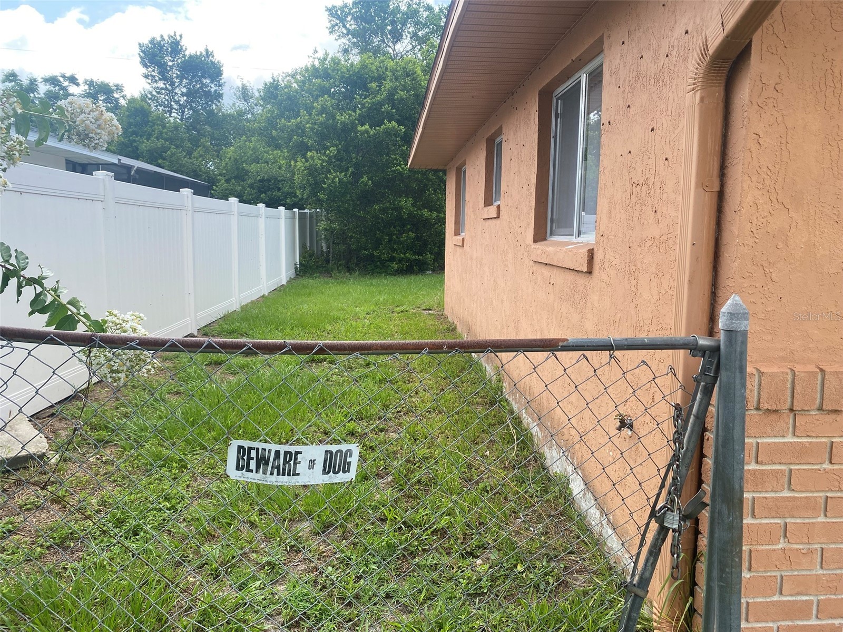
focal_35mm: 26
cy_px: 316
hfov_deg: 67.3
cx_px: 422
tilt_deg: -6.9
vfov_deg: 53.1
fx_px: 633
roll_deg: -0.2
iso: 32
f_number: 1.8
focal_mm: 4.25
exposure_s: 1/833
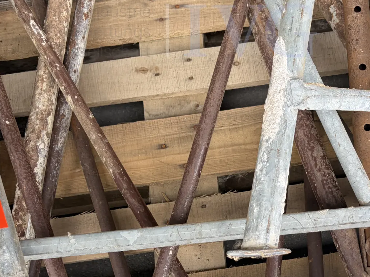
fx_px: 524
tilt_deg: -73.2
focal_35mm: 49
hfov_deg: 38.2
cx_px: 265
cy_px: 212
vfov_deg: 29.1
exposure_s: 1/198
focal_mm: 5.96
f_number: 1.6
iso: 40
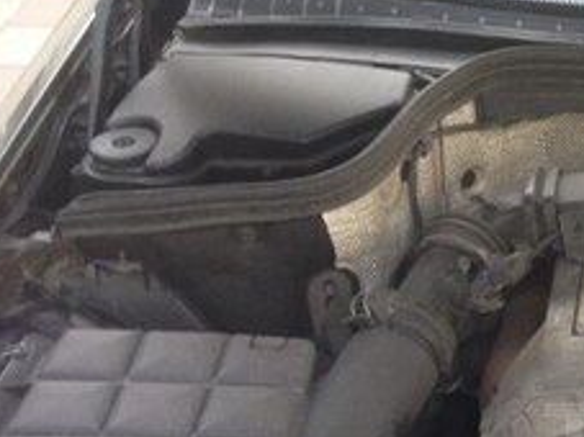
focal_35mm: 96
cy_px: 441
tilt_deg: -32.0
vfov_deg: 15.1
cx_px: 808
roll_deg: -1.6
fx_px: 1619
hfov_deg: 18.6
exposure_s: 1/120
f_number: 2.4
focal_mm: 4.12
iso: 50
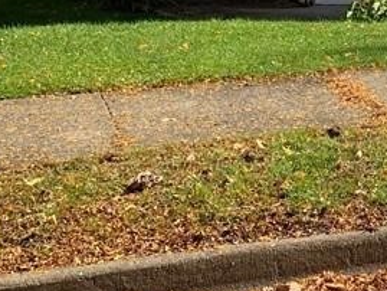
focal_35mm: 99
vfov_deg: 13.7
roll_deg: -1.5
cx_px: 489
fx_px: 1107
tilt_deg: +5.1
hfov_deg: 18.6
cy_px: -199
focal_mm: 4.25
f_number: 1.8
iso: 25
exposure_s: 1/1163
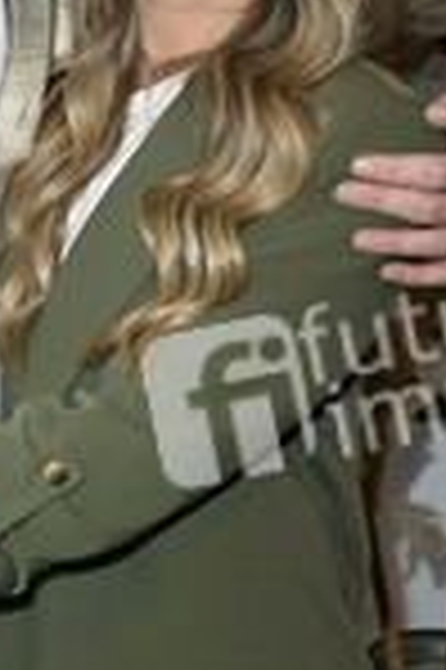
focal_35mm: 94
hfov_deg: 14.2
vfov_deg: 21.5
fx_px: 1751
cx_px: -36
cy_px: 157
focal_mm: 35
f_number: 5.6
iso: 800
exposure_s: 1/160
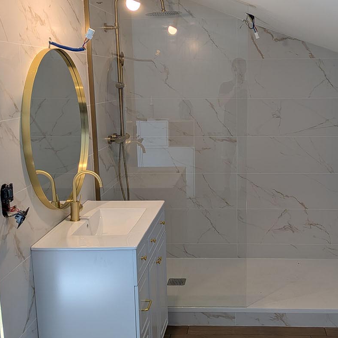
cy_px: 171
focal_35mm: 43
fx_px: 475
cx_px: 233
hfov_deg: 38.6
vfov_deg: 39.2
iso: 28
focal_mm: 4.53
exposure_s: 1/213
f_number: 1.7
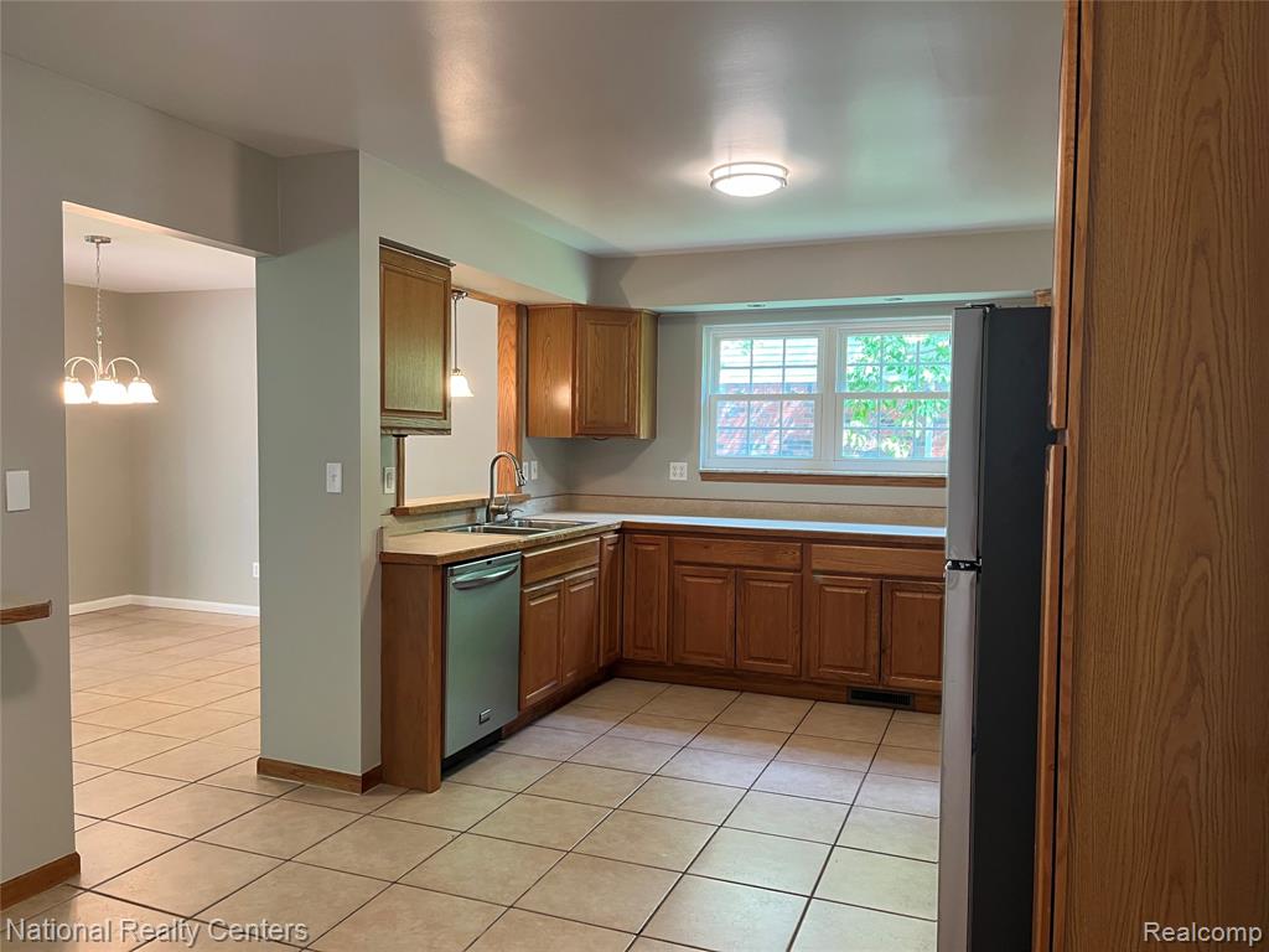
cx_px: 634
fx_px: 953
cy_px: 476
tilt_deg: -3.6
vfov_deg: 53.1
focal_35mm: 26
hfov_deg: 67.3
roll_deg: -0.7
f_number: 1.6
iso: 80
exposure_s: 1/60
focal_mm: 5.1
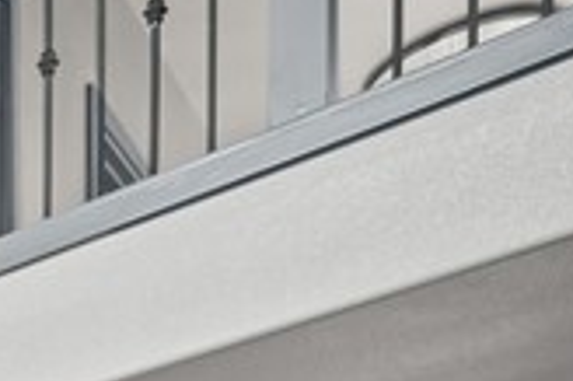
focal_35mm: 89
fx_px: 1420
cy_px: 1160
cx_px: -1059
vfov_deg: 10.5
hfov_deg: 12.3
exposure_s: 1/6
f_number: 3.5
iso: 640
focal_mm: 9
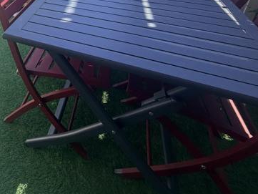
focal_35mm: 31
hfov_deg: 49.6
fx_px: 231
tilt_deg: -22.4
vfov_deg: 38.9
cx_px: 11
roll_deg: +0.9
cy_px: -10
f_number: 2.2
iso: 64
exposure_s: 1/502
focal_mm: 2.22
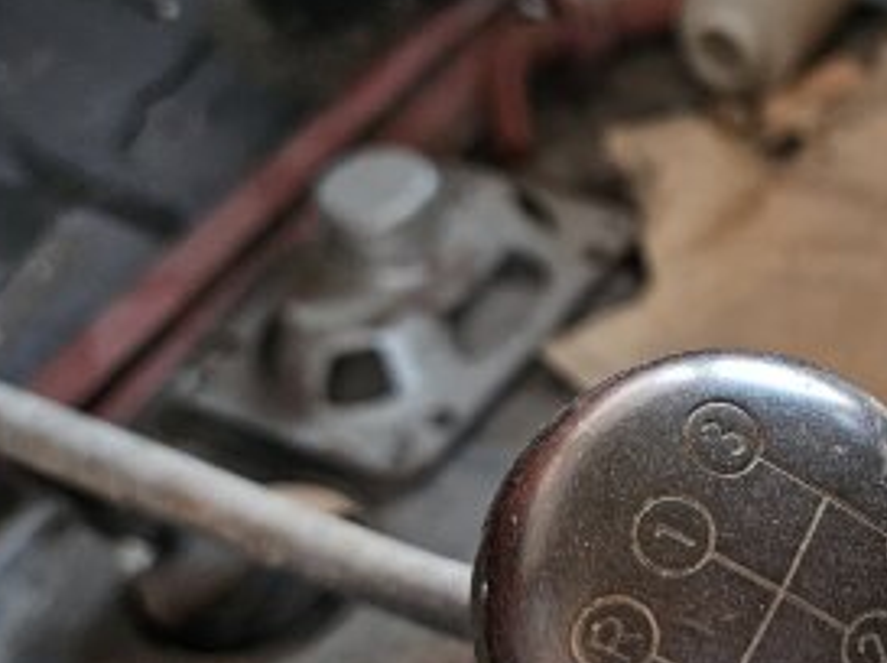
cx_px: 942
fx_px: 1382
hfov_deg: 32.0
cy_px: 500
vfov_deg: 26.6
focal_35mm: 54
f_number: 1.8
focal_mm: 5.4
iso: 800
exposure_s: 1/100
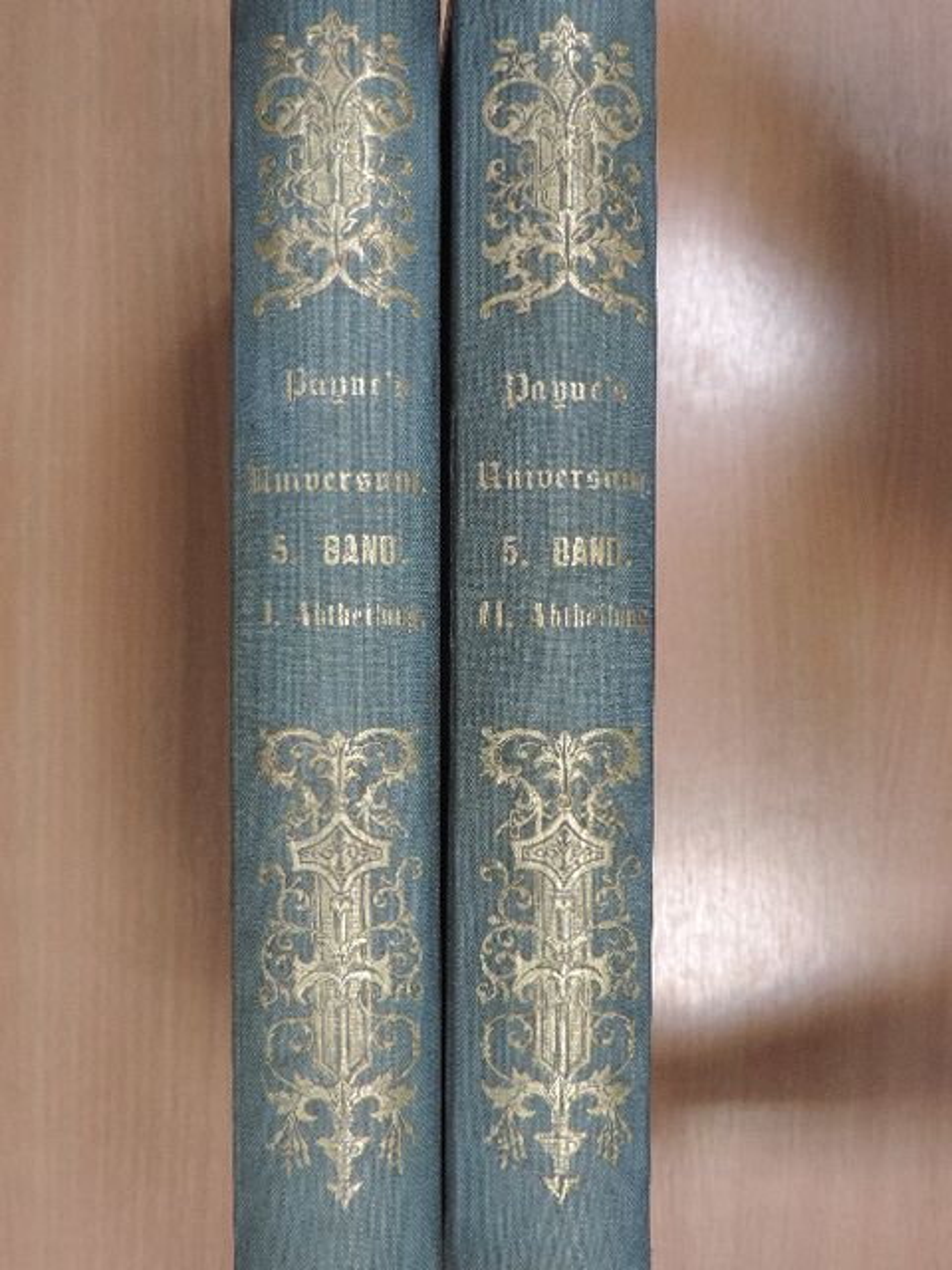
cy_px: 635
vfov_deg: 52.6
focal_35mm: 35
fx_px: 1283
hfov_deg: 40.7
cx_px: 476
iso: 400
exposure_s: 1/30
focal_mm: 6.2
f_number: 3.3
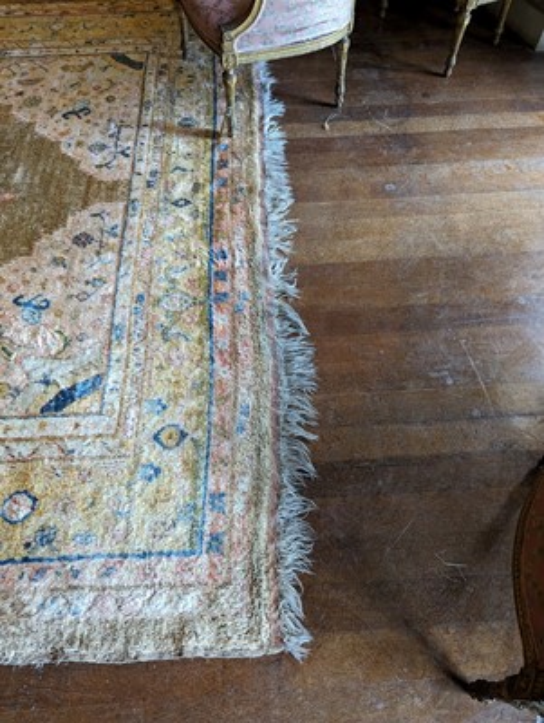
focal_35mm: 24
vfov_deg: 71.5
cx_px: 272
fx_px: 502
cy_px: 362
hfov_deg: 56.9
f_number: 1.85
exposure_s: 1/153
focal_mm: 6.81
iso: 1451
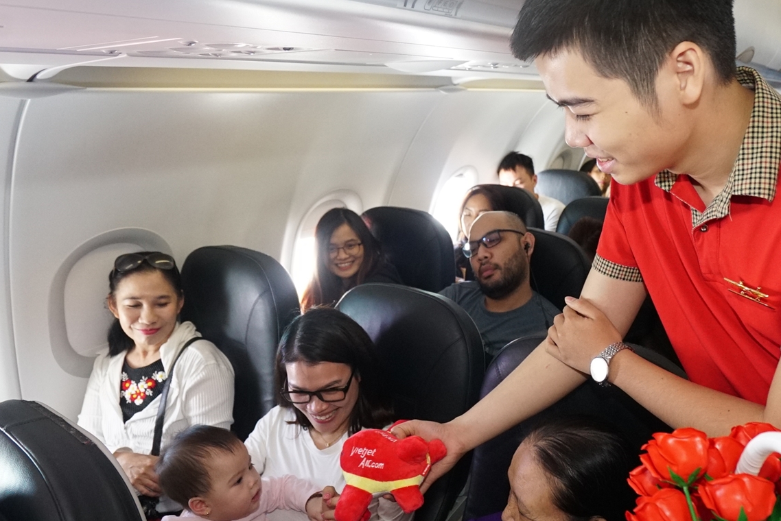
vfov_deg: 48.0
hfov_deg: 66.9
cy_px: 269
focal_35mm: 27
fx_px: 586
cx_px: 454
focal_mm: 16
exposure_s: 1/160
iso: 4000
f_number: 4
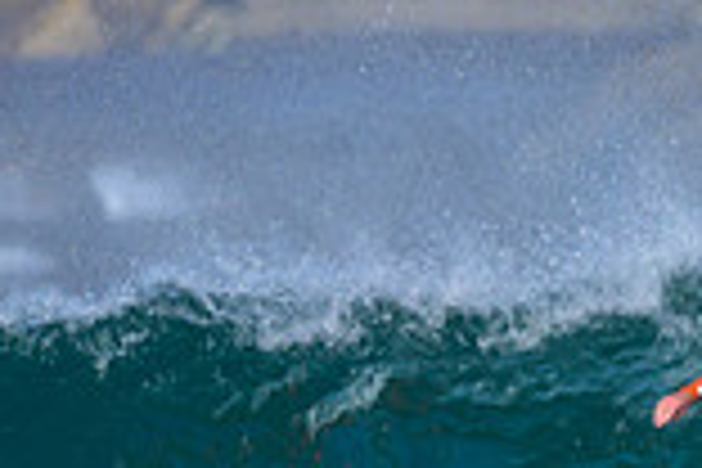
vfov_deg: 0.3
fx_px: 79671
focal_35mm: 4086
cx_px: 652
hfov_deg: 0.5
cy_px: 667
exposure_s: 1/2000
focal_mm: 800
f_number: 6.3
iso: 220
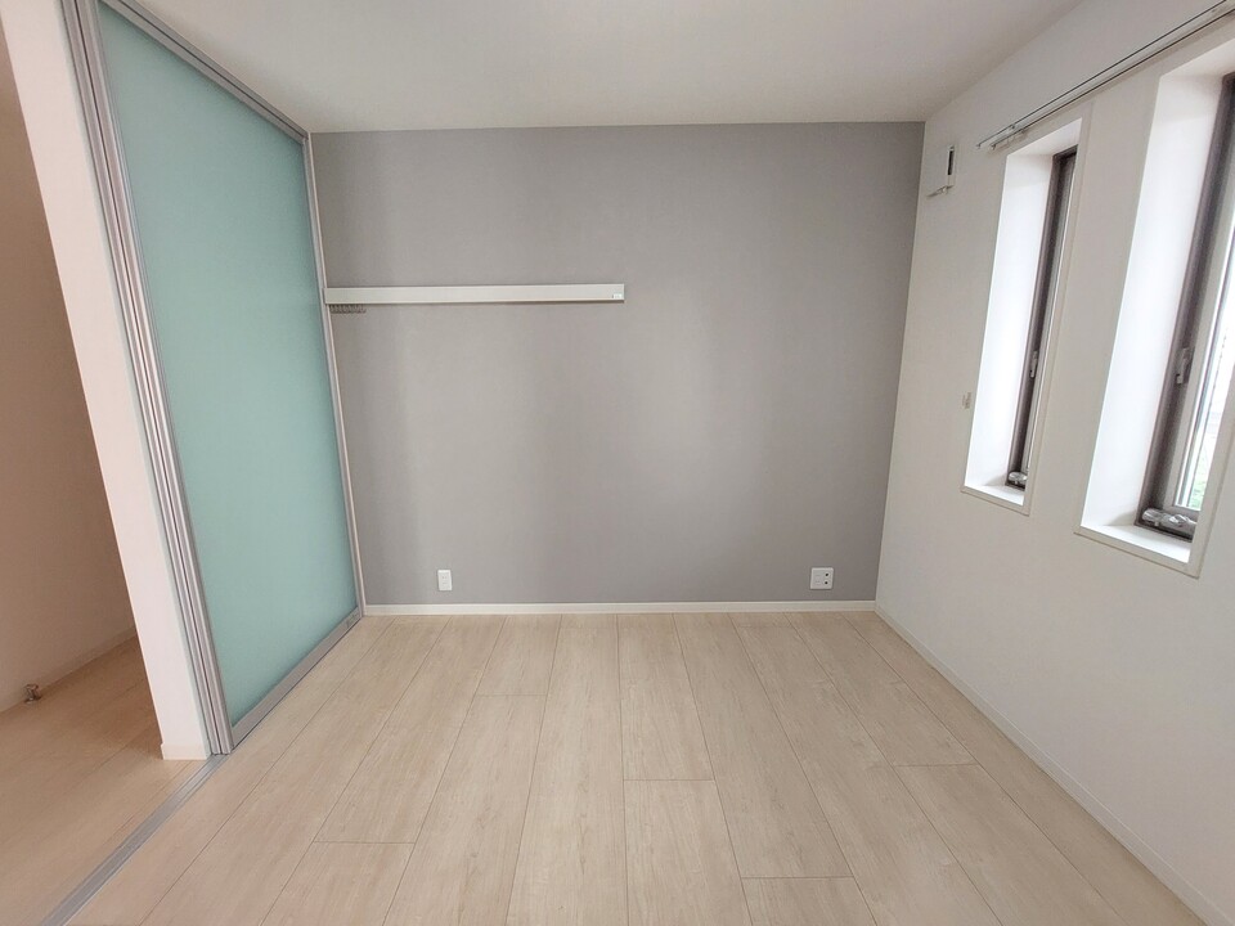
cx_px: 618
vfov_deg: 89.9
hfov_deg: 106.2
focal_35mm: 13
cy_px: 463
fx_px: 464
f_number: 2.2
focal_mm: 1.74
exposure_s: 1/60
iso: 320
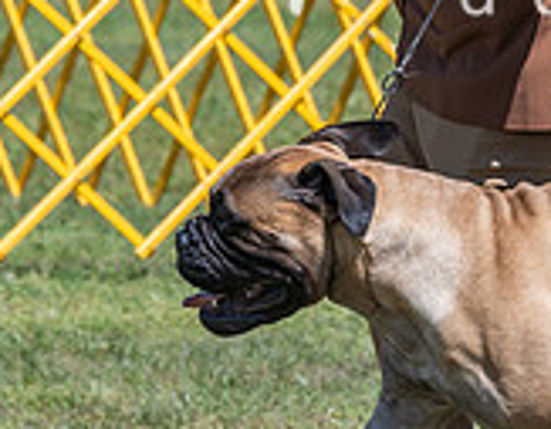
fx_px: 12672
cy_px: 102
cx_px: 337
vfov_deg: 1.9
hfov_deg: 2.5
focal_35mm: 785
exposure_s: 1/640
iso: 160
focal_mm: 184
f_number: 6.3
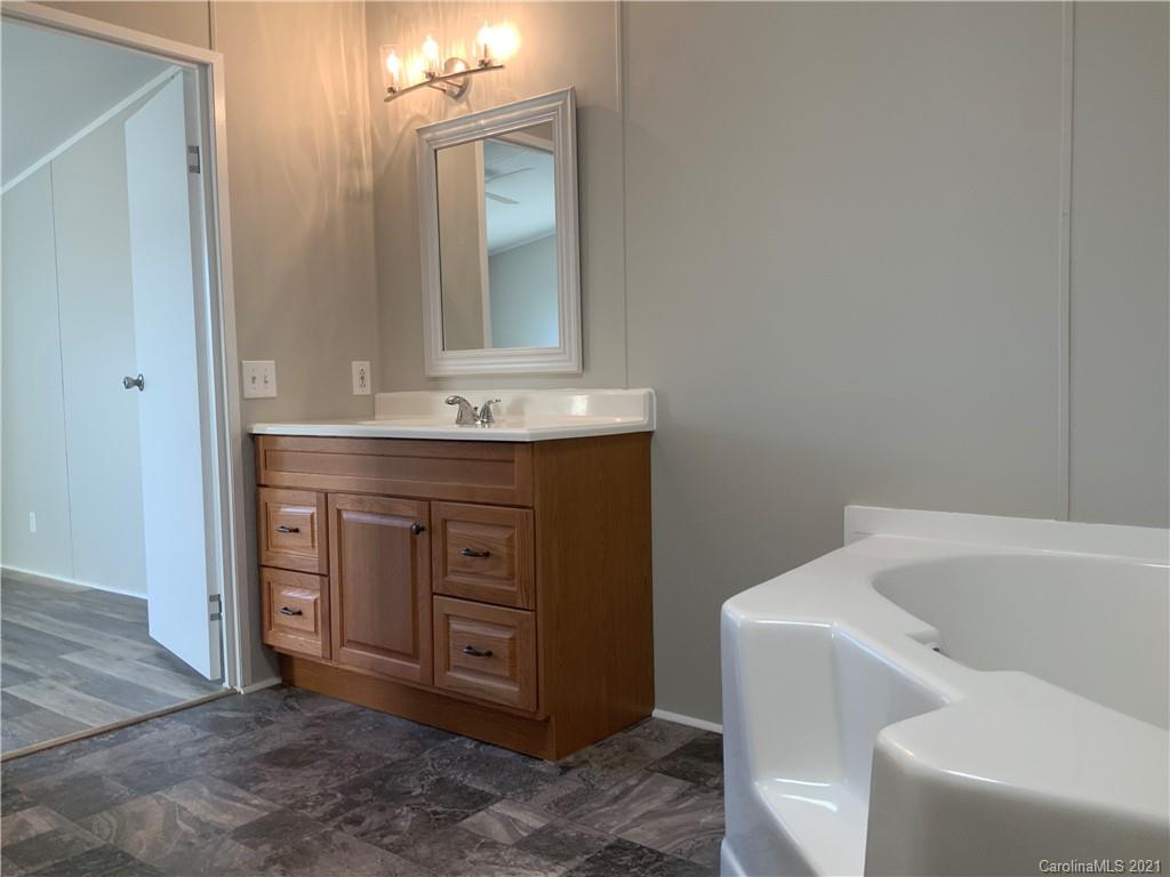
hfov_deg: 61.7
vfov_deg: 48.2
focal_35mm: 29
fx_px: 980
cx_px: 585
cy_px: 438
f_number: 1.8
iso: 40
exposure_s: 1/60
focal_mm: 3
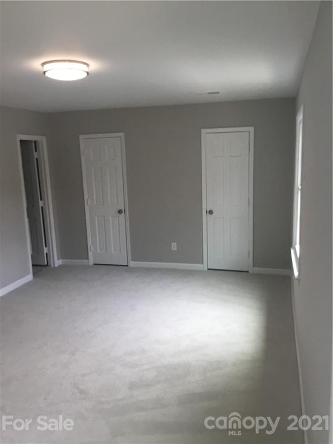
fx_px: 398
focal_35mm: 31
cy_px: 222
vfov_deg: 58.4
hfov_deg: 45.4
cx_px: 166
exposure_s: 1/40
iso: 32
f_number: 2.4
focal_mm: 3.3
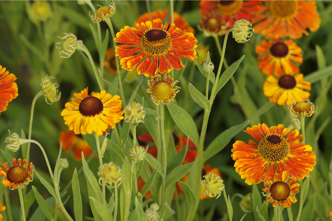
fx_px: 1383
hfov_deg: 13.7
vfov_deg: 9.1
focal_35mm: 150
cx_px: 166
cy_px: 110
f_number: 5.6
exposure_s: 1/160
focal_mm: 100
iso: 160
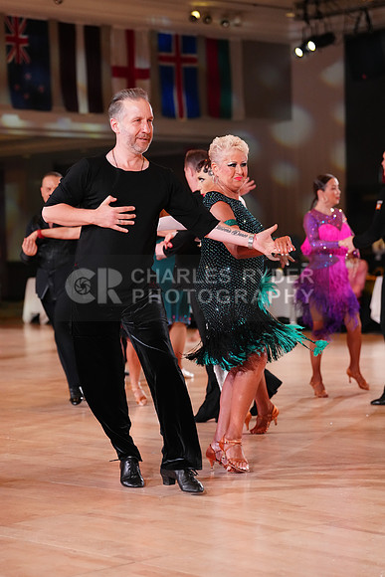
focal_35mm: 92
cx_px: 192
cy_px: 288
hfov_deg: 14.9
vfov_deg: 22.1
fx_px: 1475
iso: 3200
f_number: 3.2
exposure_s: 1/640
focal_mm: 92
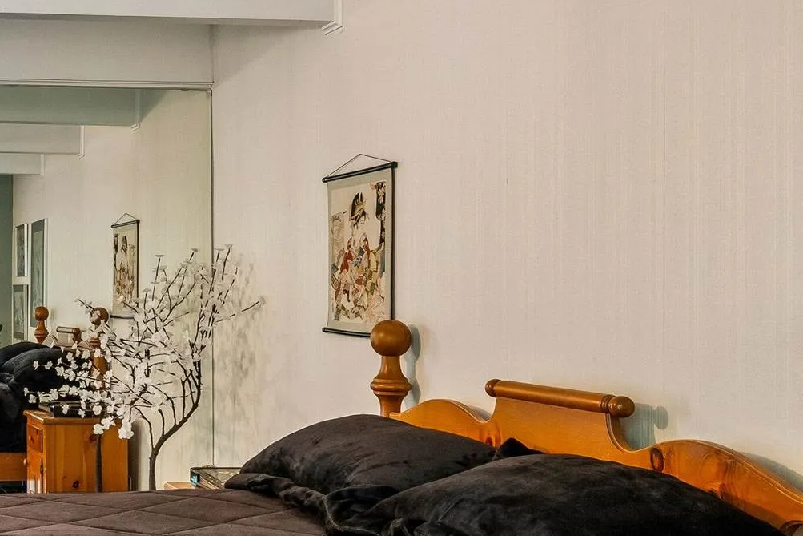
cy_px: 314
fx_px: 1148
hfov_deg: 31.6
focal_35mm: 51
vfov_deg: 26.2
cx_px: -184
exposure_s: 1/1.67
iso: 400
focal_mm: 16.8
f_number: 10
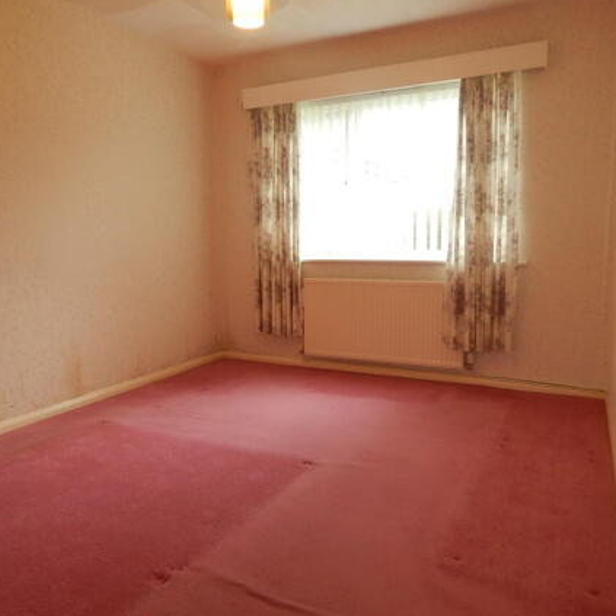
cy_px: 312
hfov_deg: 57.3
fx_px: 564
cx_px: 298
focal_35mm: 28
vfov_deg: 57.3
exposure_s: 1/25
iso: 125
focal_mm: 4
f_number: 3
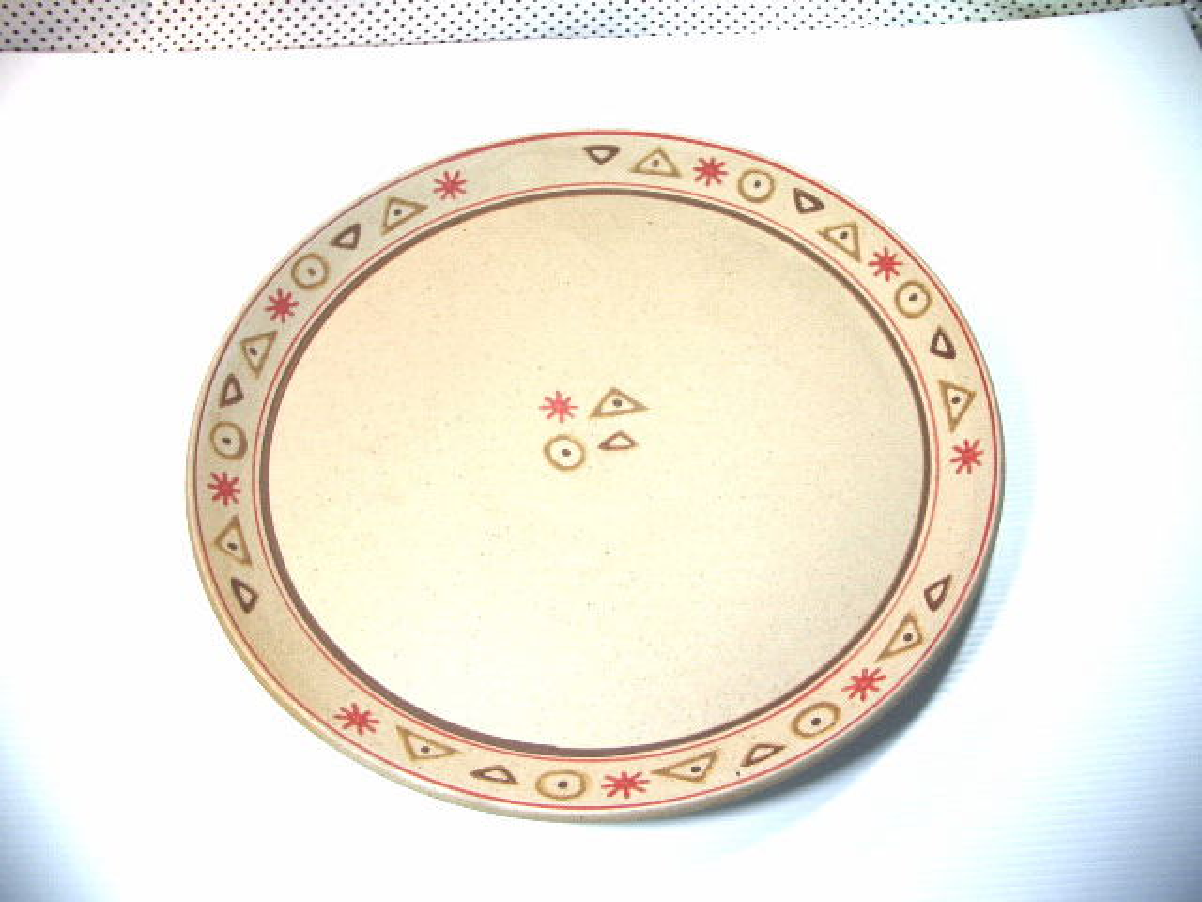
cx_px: 601
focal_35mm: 35
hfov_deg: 52.6
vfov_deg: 40.7
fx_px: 1215
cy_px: 451
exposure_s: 1/80
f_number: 2.6
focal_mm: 5.8
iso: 50
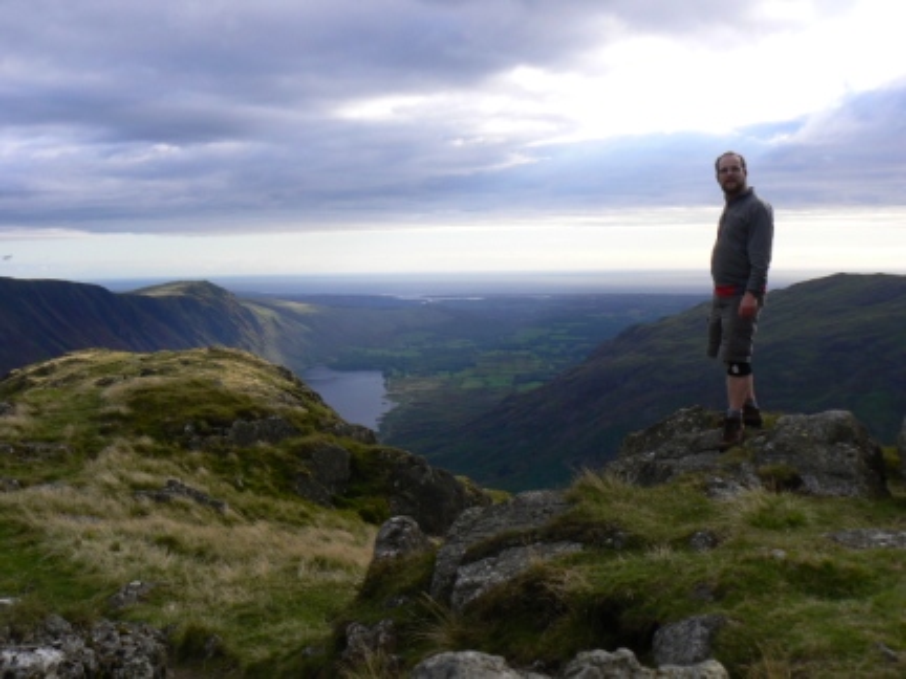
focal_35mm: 36
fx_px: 942
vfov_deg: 39.7
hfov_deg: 51.4
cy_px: 340
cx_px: 453
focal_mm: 6
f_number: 5.6
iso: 80
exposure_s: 1/400
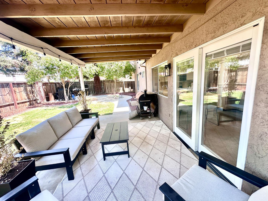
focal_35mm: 14
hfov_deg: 102.1
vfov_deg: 85.7
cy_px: 100
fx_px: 108
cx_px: 134
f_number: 2.2
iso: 40
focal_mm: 2.22
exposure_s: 1/106
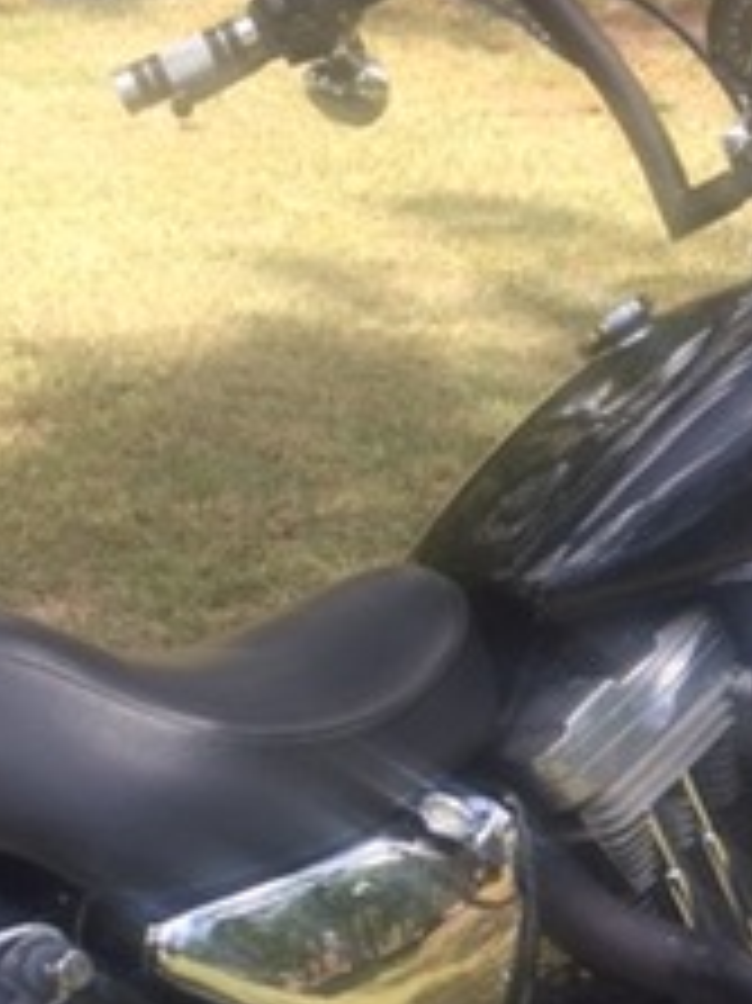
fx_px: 2261
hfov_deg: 18.7
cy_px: 815
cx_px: 626
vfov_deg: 24.6
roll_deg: -0.3
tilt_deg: -17.4
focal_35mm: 78
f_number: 2.2
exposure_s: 1/581
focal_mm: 4.15
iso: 32
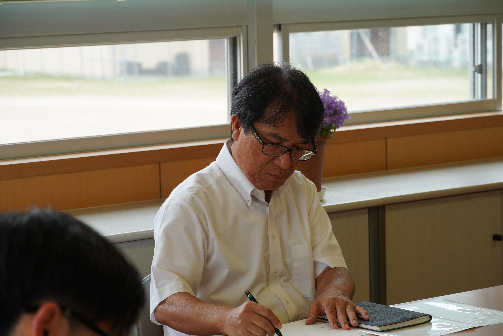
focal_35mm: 110
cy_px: 168
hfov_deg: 18.7
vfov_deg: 12.5
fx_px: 1531
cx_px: 252
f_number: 5.6
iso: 320
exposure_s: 1/160
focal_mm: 73
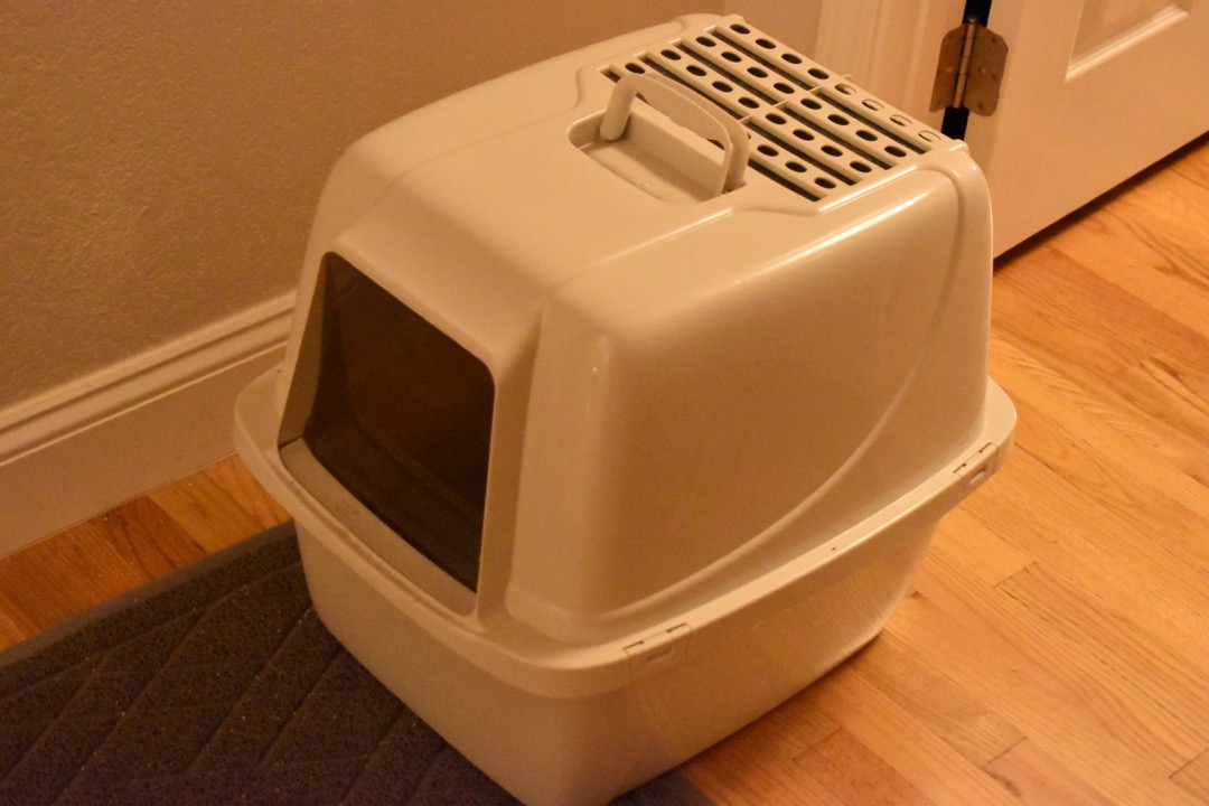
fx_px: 2317
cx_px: 604
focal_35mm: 69
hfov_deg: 29.2
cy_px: 403
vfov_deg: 19.7
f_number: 5.3
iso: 12800
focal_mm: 46
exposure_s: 1/60
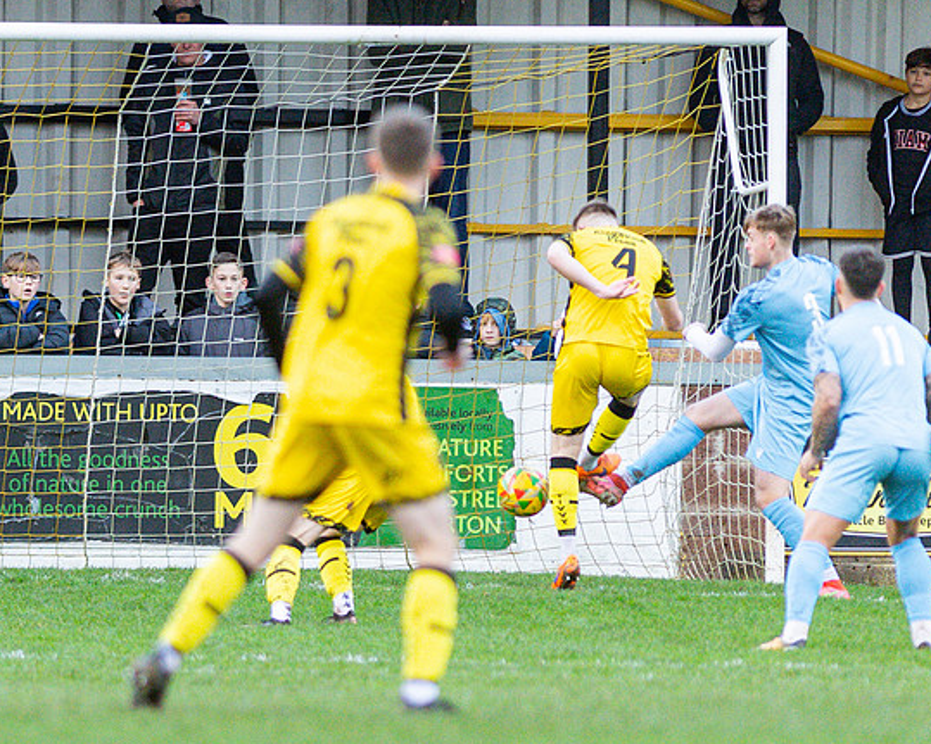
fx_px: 23940
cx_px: 76
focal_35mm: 869
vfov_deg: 1.8
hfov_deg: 2.2
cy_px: 314
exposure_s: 1/1600
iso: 2000
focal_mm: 300
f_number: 2.8
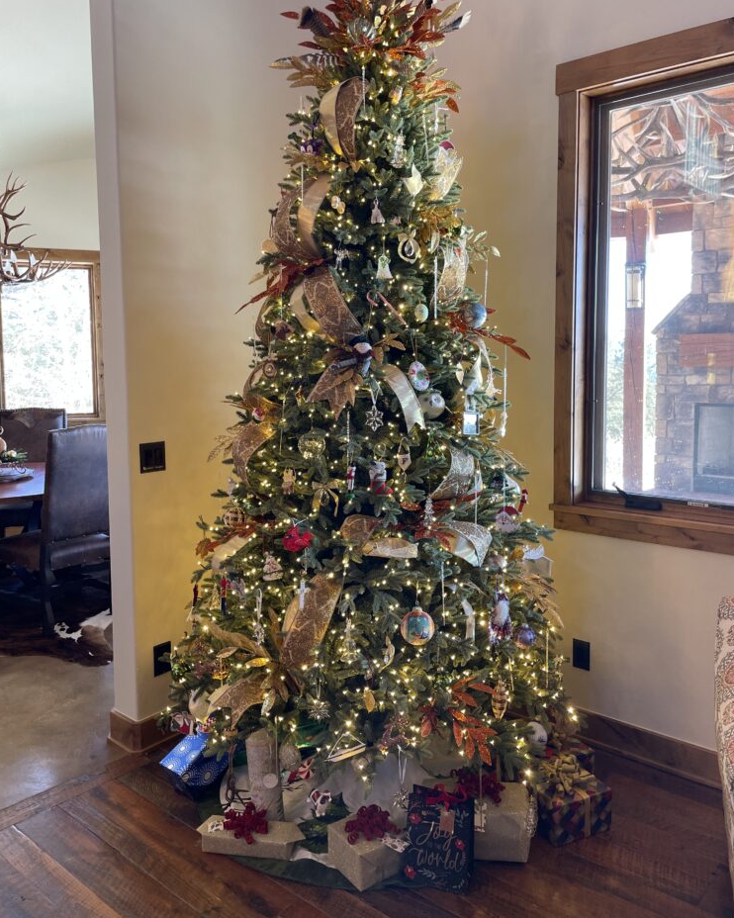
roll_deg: -0.3
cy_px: 419
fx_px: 761
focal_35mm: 28
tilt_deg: -4.8
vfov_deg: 62.1
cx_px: 358
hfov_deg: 51.5
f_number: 1.6
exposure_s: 1/60
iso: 80
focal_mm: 4.2
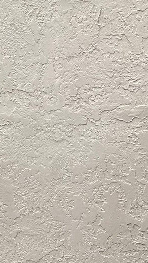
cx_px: -151
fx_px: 656
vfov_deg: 22.7
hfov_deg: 11.5
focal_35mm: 94
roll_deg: +3.5
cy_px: 140
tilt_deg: -7.2
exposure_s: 1/392
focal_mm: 3.99
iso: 20
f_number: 1.8
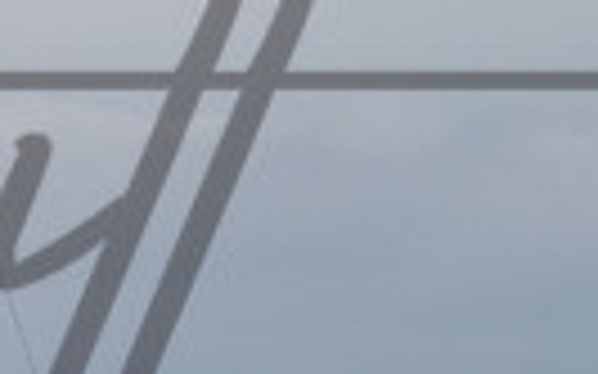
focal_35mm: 1157
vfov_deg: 1.1
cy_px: 187
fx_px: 18848
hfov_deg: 1.8
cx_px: 16
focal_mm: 195
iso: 250
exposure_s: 1/1250
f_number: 6.3
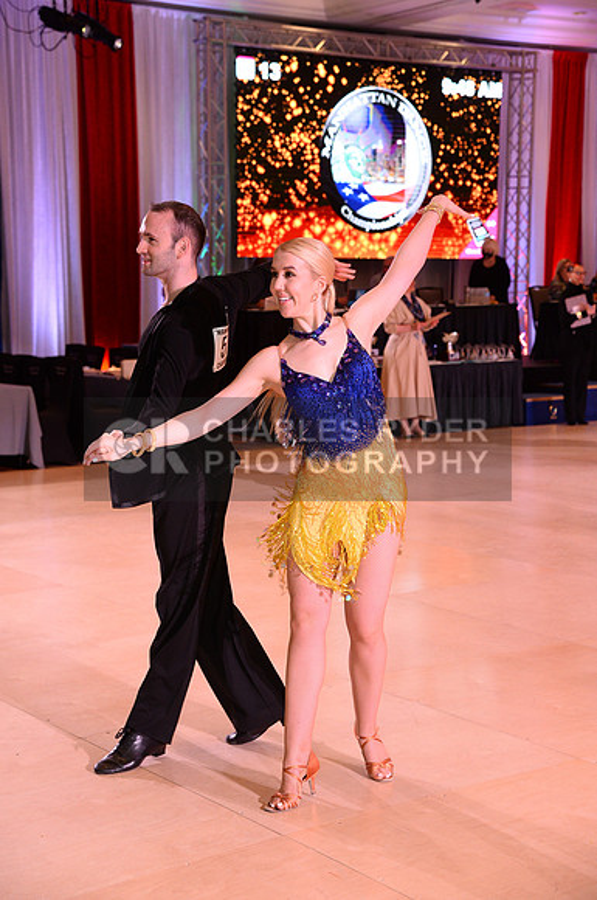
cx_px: 298
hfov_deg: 20.9
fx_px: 1622
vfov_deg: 31.0
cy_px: 450
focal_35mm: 65
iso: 2500
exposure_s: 1/250
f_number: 5
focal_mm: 65
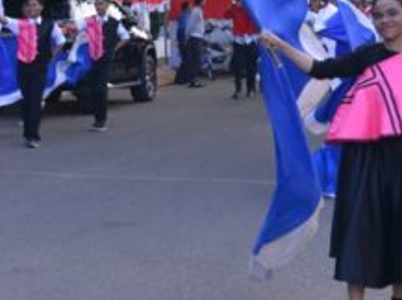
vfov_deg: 11.7
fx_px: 1461
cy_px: 94
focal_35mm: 126
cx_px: -157
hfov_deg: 14.8
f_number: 5.6
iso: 1000
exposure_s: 1/250
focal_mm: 38
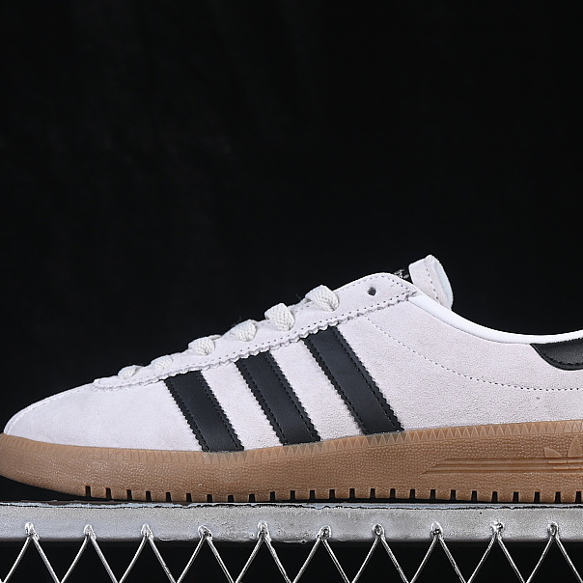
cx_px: 343
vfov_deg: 15.3
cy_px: 286
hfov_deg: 15.3
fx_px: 2172
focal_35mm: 114
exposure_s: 1/80
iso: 160
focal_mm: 50
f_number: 8
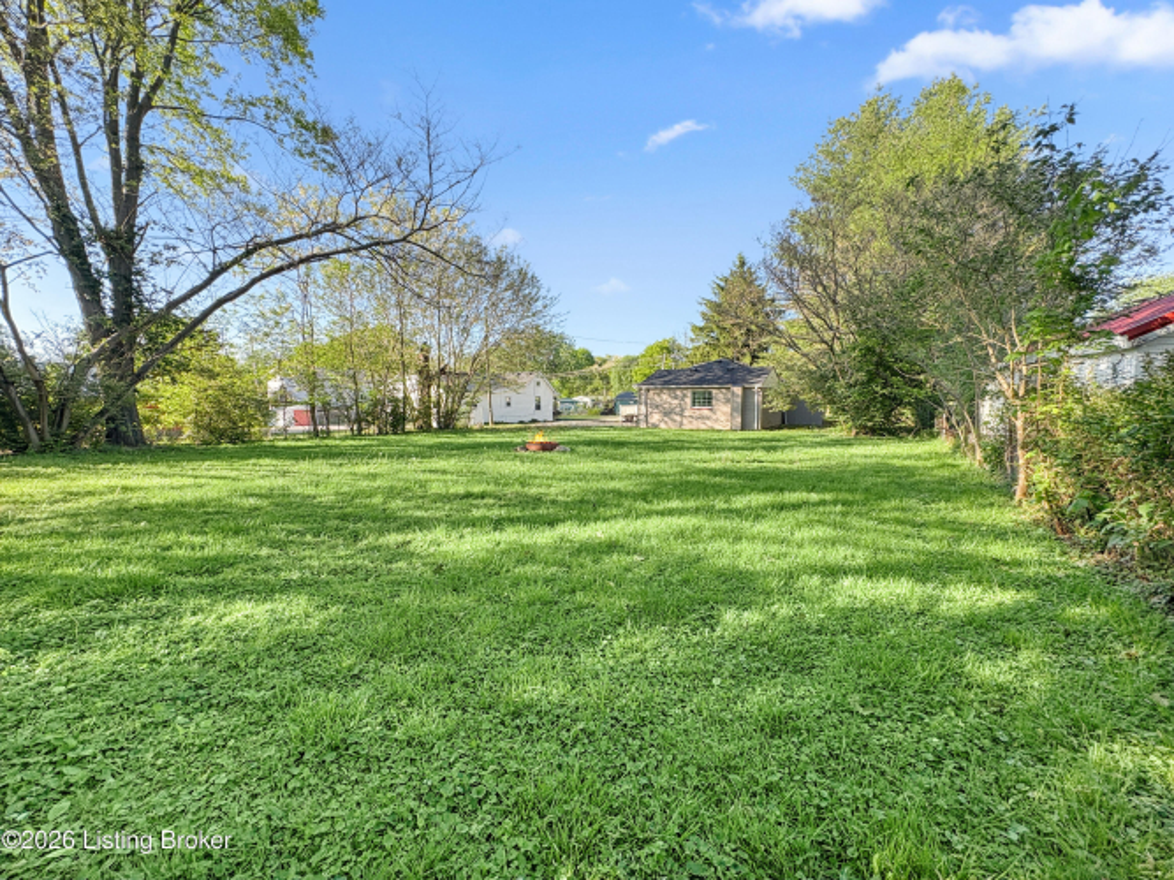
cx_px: 587
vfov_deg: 85.7
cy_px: 440
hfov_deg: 102.1
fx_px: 475
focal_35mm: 14
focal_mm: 2.22
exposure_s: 1/500
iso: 50
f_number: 2.2
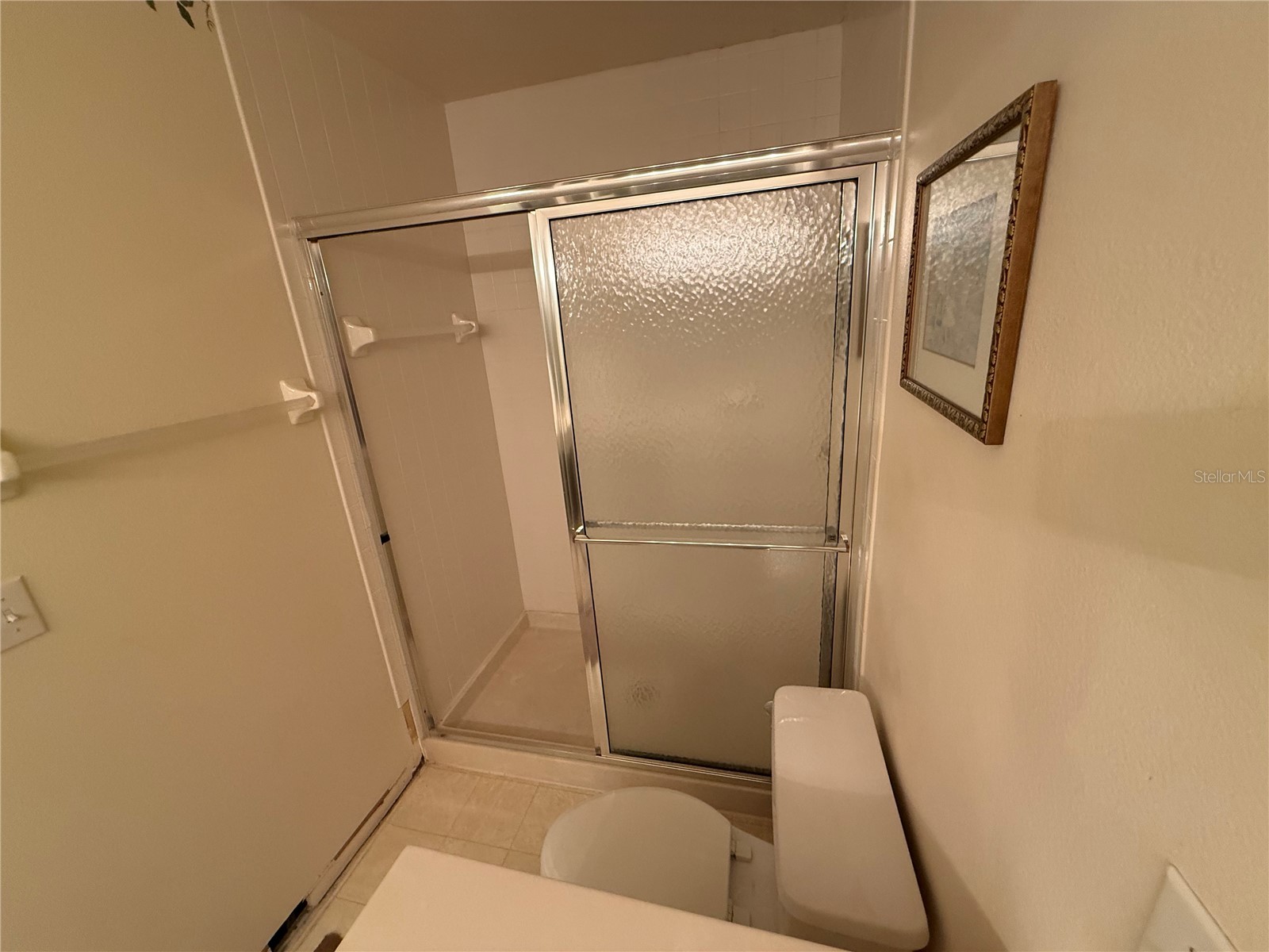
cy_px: 476
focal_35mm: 14
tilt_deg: -17.5
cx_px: 634
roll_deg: +4.2
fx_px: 513
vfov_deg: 85.7
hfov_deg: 102.1
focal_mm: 2.22
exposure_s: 1/120
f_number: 2.2
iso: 400
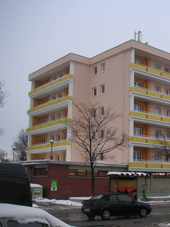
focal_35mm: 51
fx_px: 334
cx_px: 134
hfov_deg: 28.0
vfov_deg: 37.5
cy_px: 114
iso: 50
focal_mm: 6
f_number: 2.8
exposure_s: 1/180
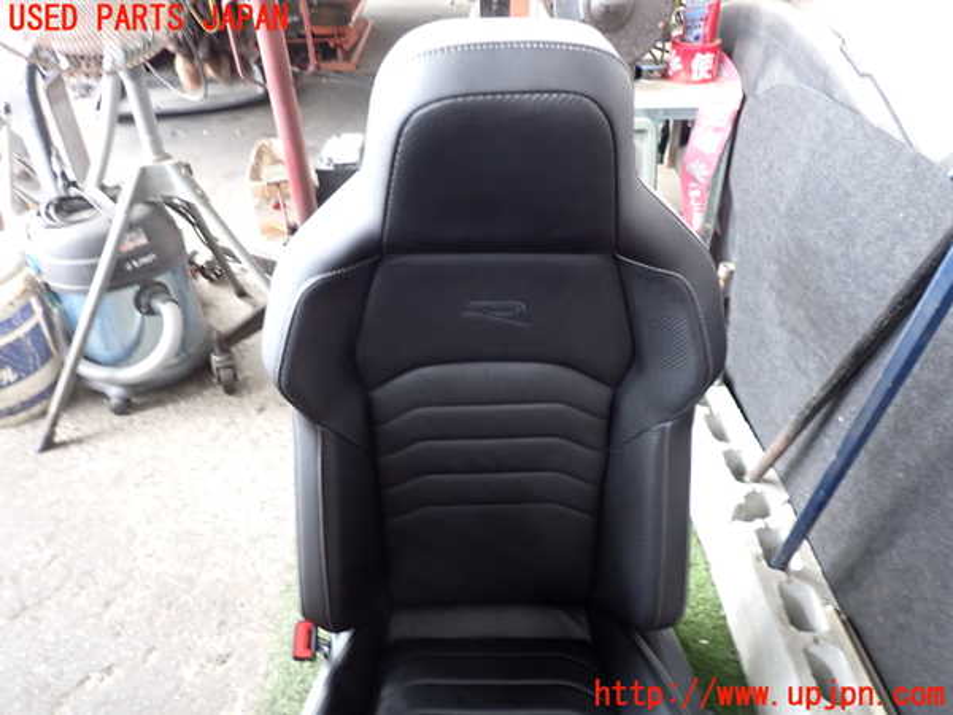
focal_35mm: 25
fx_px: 688
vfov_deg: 54.9
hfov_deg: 69.4
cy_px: 358
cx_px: 476
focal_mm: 4.5
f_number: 2
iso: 250
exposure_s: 1/30
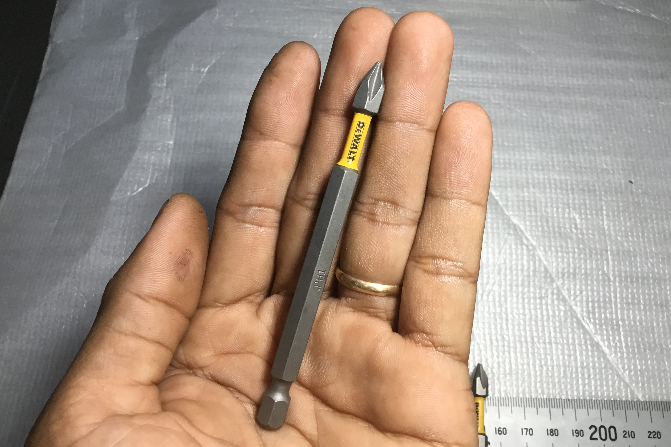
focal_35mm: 33
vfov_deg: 39.9
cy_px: 202
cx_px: 339
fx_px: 615
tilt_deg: -69.5
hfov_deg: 57.2
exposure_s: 1/33
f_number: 2.4
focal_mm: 3.3
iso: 32
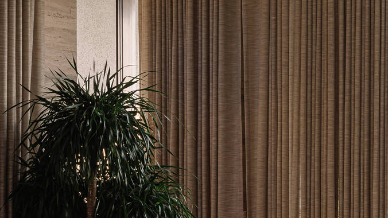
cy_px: 269
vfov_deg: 7.7
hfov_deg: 13.3
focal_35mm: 155
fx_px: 1594
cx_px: 523
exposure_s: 1/20
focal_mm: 50
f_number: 10
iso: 100
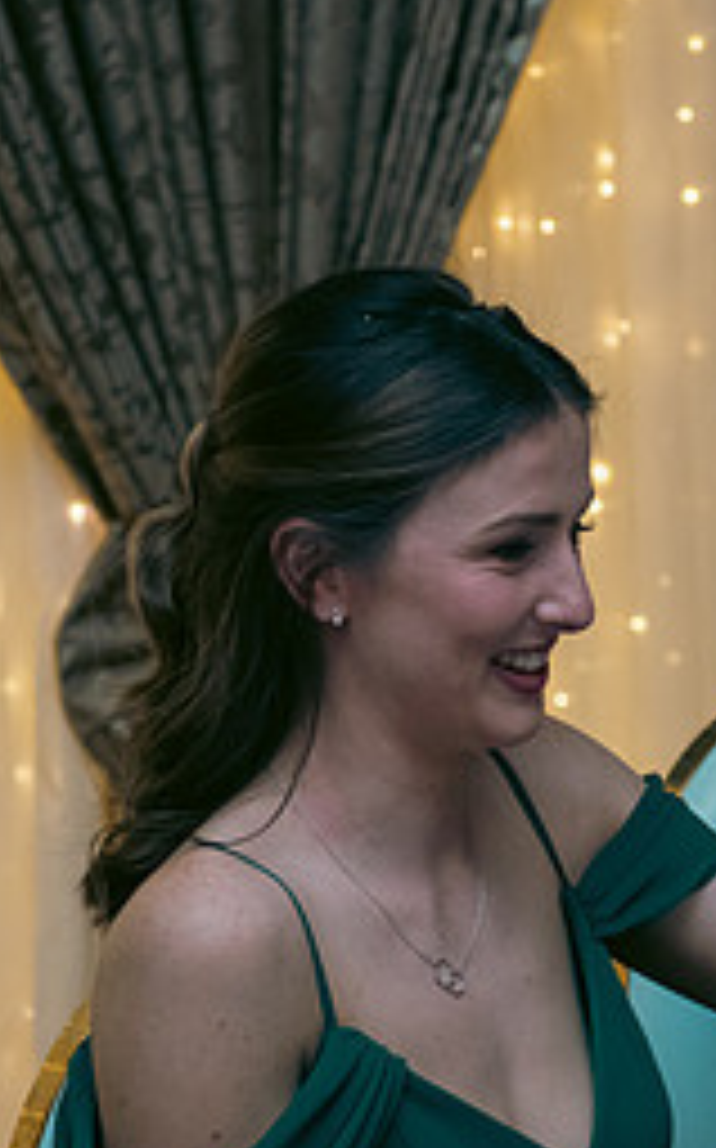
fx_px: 4785
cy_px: 718
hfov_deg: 8.5
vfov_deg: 13.7
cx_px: 648
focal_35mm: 153
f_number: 3.5
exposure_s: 1/160
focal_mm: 66
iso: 800
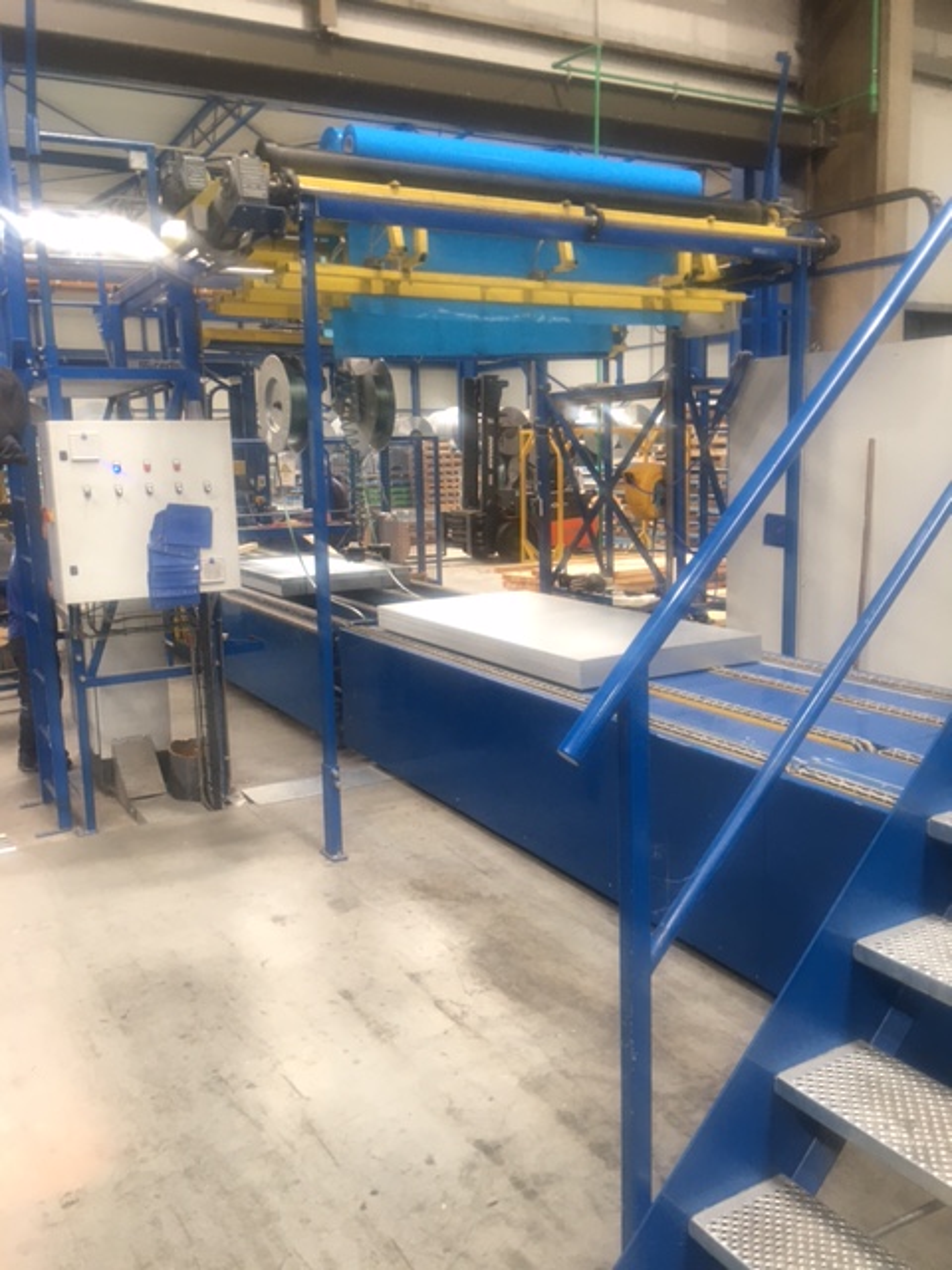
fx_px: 1063
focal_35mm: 29
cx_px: 476
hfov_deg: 48.2
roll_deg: +1.0
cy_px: 635
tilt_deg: -7.6
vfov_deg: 61.7
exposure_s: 1/17
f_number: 2.2
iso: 40
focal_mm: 4.15
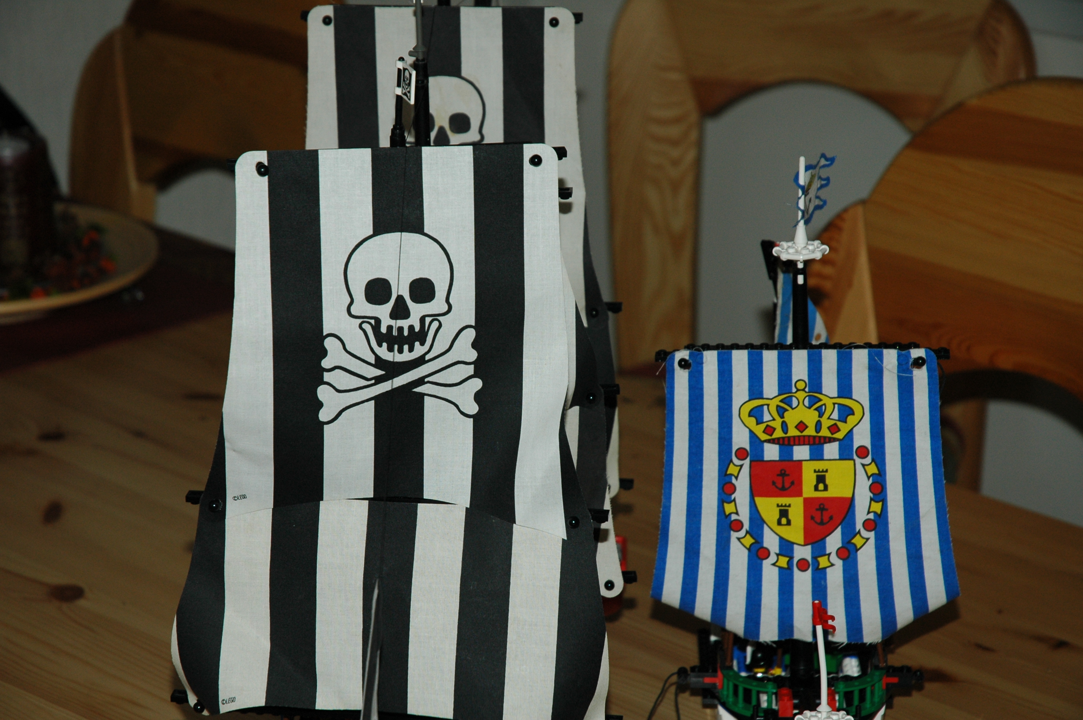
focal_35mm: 105
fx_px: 3156
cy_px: 360
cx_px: 542
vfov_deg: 13.0
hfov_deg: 19.5
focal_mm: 70
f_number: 7.1
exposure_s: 1/125
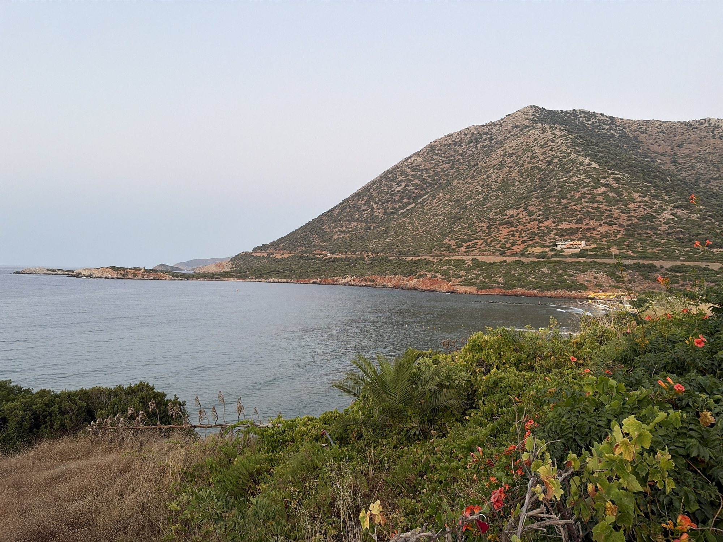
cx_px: 362
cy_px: 271
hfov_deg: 67.3
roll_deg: -1.4
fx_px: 543
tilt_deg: +0.5
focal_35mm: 26
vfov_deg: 53.1
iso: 200
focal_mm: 5.96
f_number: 1.6
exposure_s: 1/50
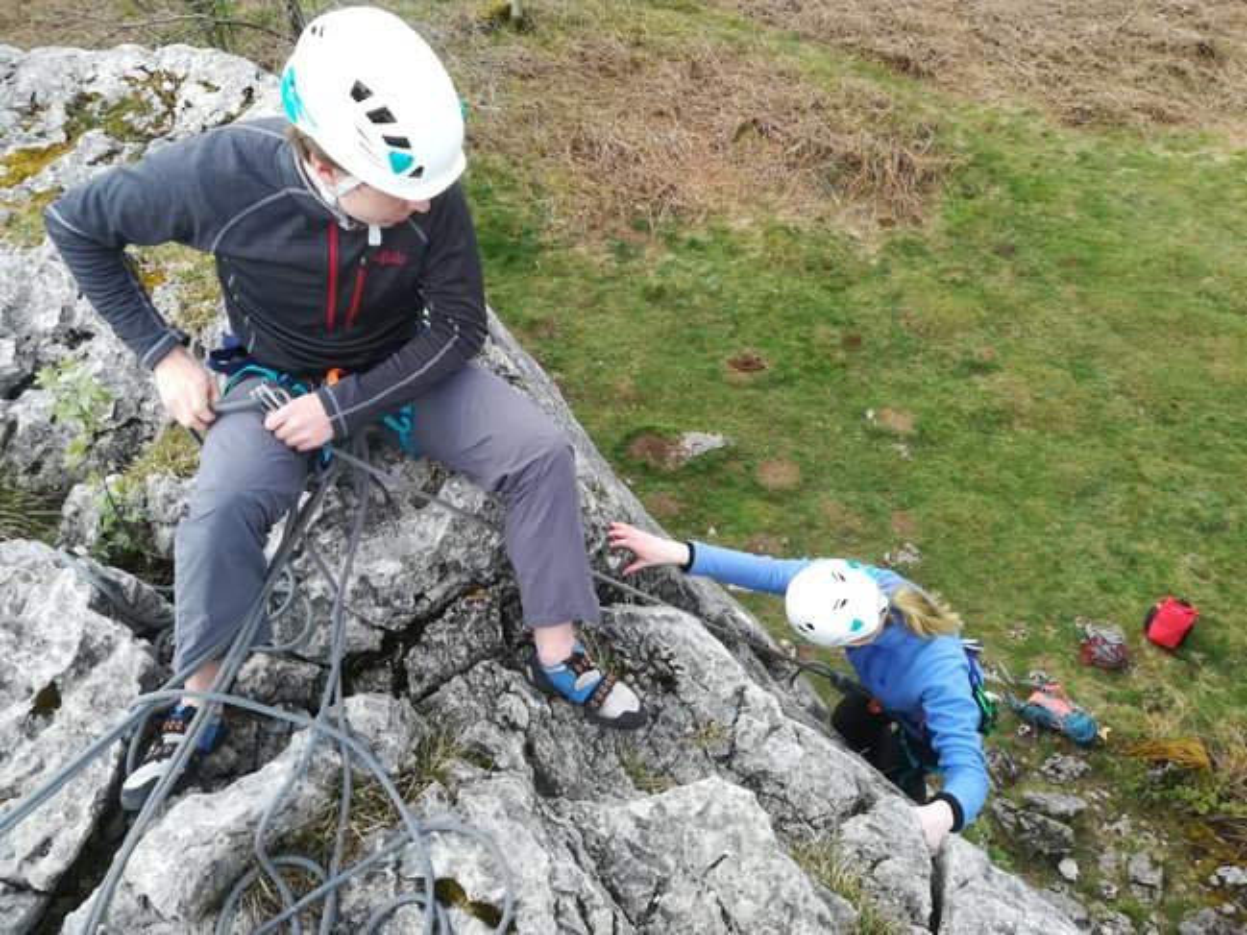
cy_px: 468
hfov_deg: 67.3
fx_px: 937
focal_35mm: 26
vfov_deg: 53.1
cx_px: 624
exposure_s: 1/267
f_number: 2.2
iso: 50
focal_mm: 3.83
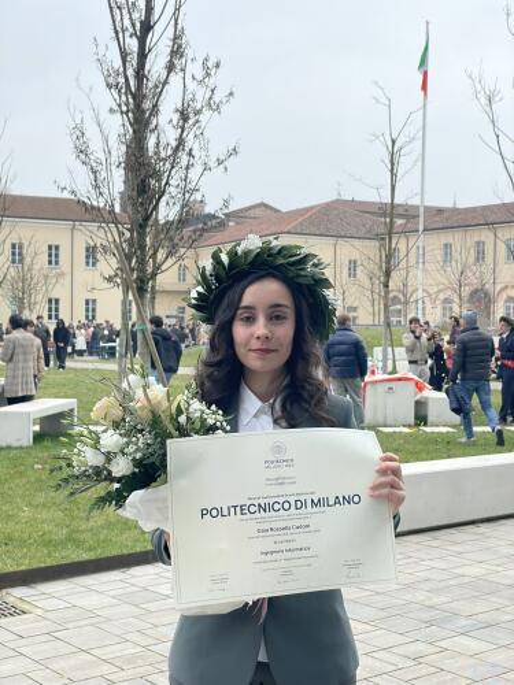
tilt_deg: -1.2
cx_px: 257
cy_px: 342
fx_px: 1030
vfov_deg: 36.8
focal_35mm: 52
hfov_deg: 28.0
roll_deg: +0.1
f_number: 2
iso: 25
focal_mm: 6
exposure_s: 1/258
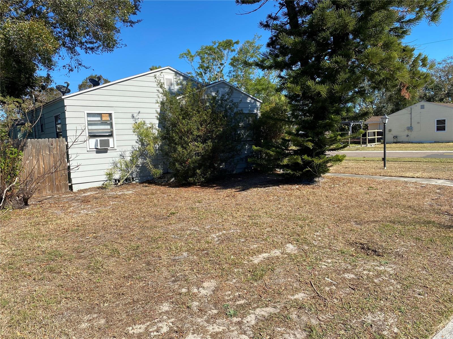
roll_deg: +2.5
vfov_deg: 53.1
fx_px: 340
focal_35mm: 26
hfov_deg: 67.3
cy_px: 170
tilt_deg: -4.4
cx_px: 226
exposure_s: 1/2463
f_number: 1.8
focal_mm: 4.25
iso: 32
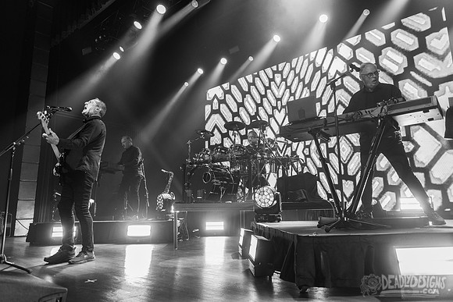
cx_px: 220
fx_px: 323
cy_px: 149
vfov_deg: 50.2
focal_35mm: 26
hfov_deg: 70.1
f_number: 3.2
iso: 2500
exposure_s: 1/320
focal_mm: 24
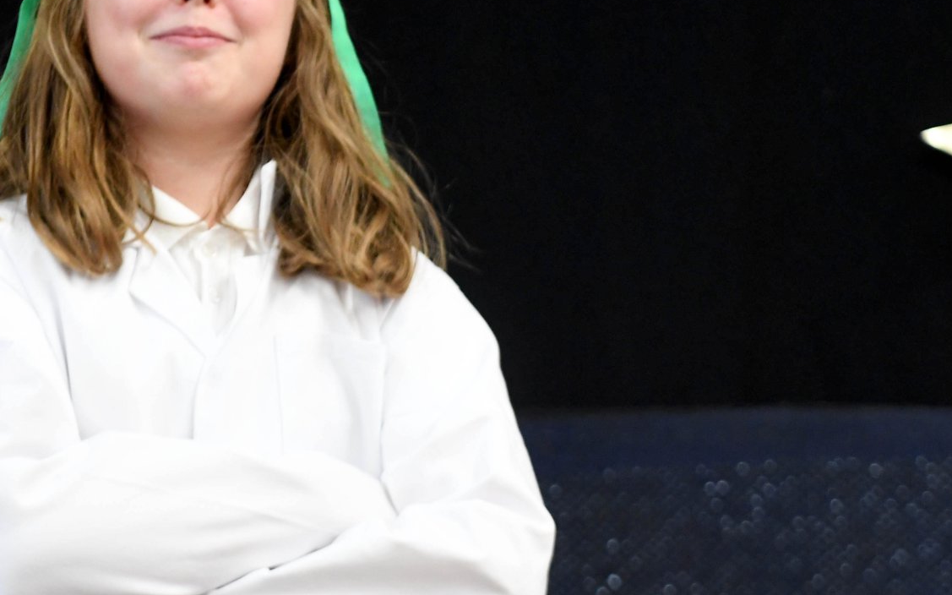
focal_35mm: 528
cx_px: 473
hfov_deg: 4.0
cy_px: 213
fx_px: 13697
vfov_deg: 2.5
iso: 2000
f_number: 5.6
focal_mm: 190
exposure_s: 1/125
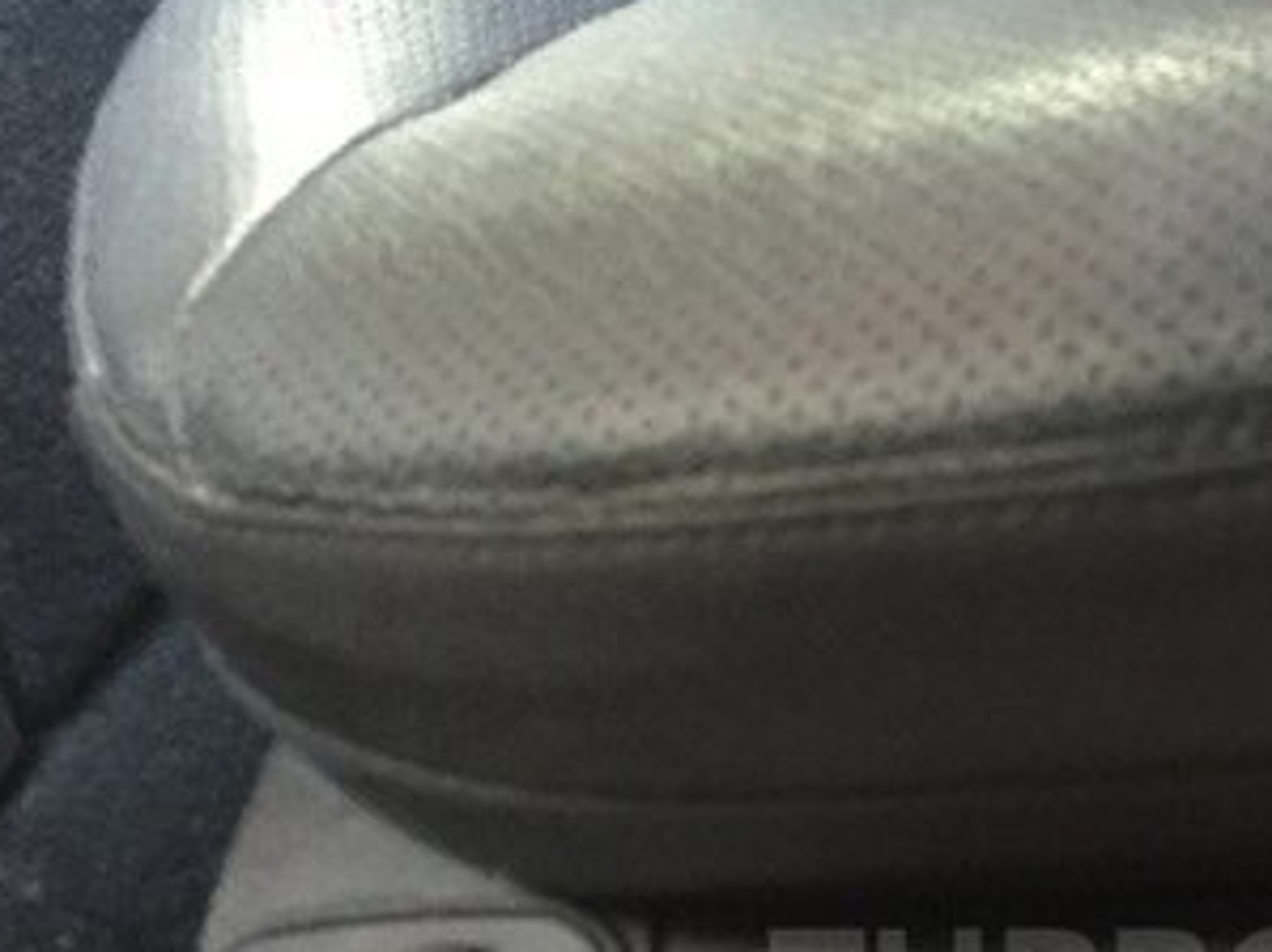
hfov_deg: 28.8
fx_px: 2351
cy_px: 992
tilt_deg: -39.2
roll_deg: +17.4
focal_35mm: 64
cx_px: 1204
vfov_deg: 21.9
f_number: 2.2
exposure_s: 1/17
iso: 500
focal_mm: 4.15
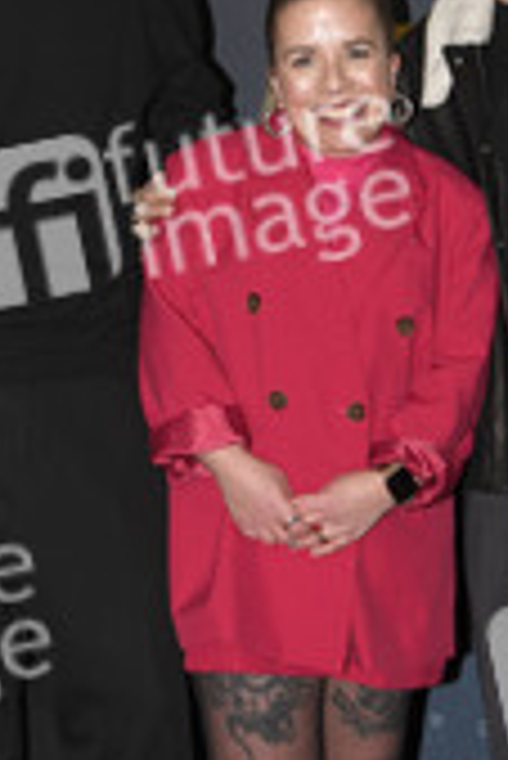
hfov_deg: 11.6
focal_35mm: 118
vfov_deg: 17.3
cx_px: 310
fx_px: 2492
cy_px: 427
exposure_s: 1/640
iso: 400
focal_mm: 50
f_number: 4
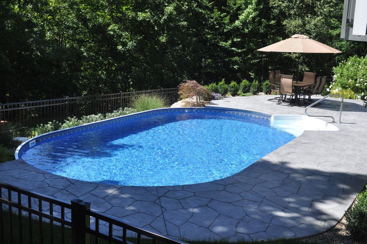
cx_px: 184
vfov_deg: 31.8
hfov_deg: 46.4
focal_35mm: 42
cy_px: 122
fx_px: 428
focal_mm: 28
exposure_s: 1/400
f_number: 10
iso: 640
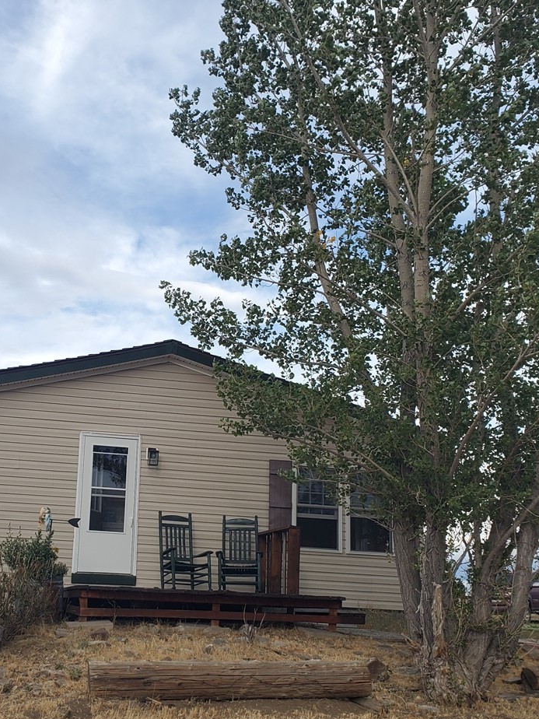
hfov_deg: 31.7
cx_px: 141
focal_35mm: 45
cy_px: 461
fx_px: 934
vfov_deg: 41.7
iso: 50
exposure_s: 1/583
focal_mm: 4.3
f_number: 2.4
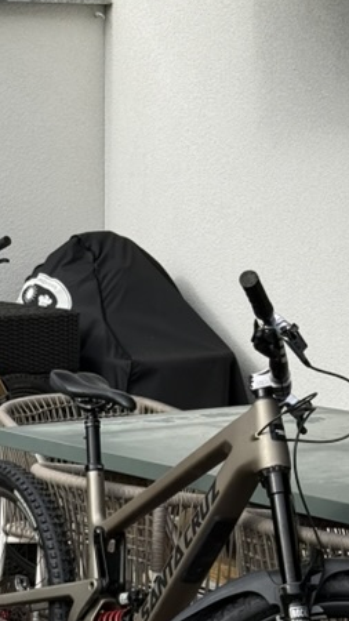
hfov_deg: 10.1
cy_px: 523
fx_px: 1958
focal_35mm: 119
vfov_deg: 17.8
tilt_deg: -10.7
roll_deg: +0.0
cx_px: 11
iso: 100
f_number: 1.78
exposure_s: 1/3096
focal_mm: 6.76
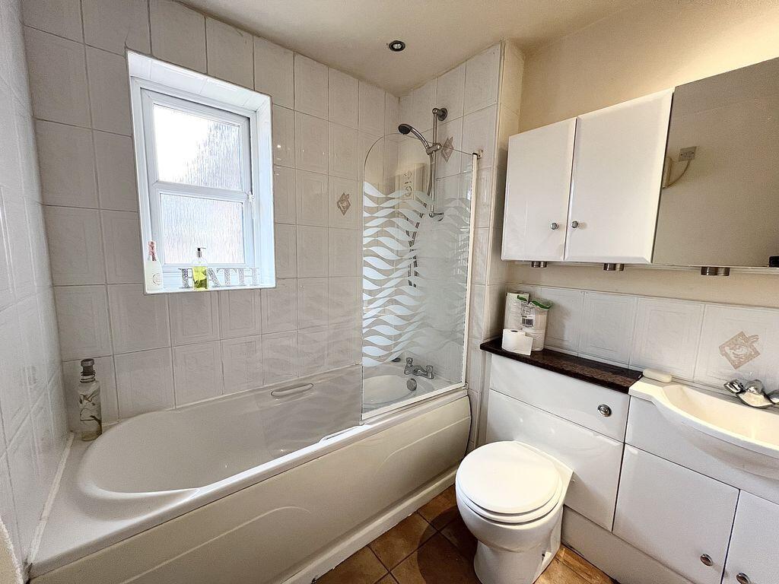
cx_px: 390
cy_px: 292
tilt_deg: -7.9
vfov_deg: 89.9
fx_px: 293
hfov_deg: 106.2
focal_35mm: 13
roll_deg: -1.3
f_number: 1.8
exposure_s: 1/100
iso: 200
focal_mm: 1.57
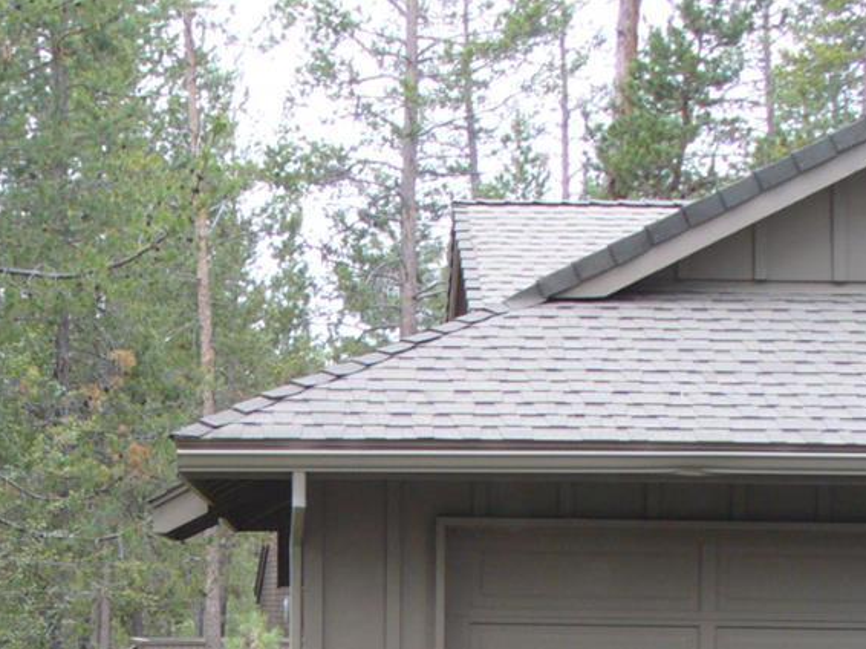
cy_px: 810
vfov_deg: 14.5
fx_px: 2451
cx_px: 139
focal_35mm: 98
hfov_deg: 19.8
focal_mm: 6.1
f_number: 2.8
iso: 80
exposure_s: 1/200
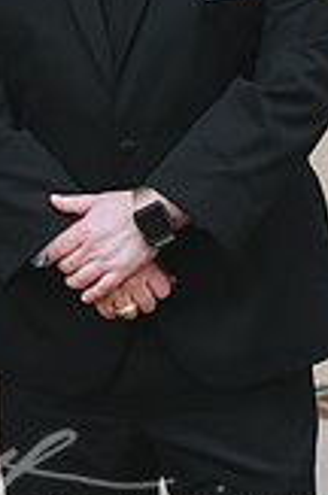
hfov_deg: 9.8
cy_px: -39
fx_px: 1894
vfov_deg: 14.6
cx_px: -14
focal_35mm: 138
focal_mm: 50
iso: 1000
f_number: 2.8
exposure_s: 1/160
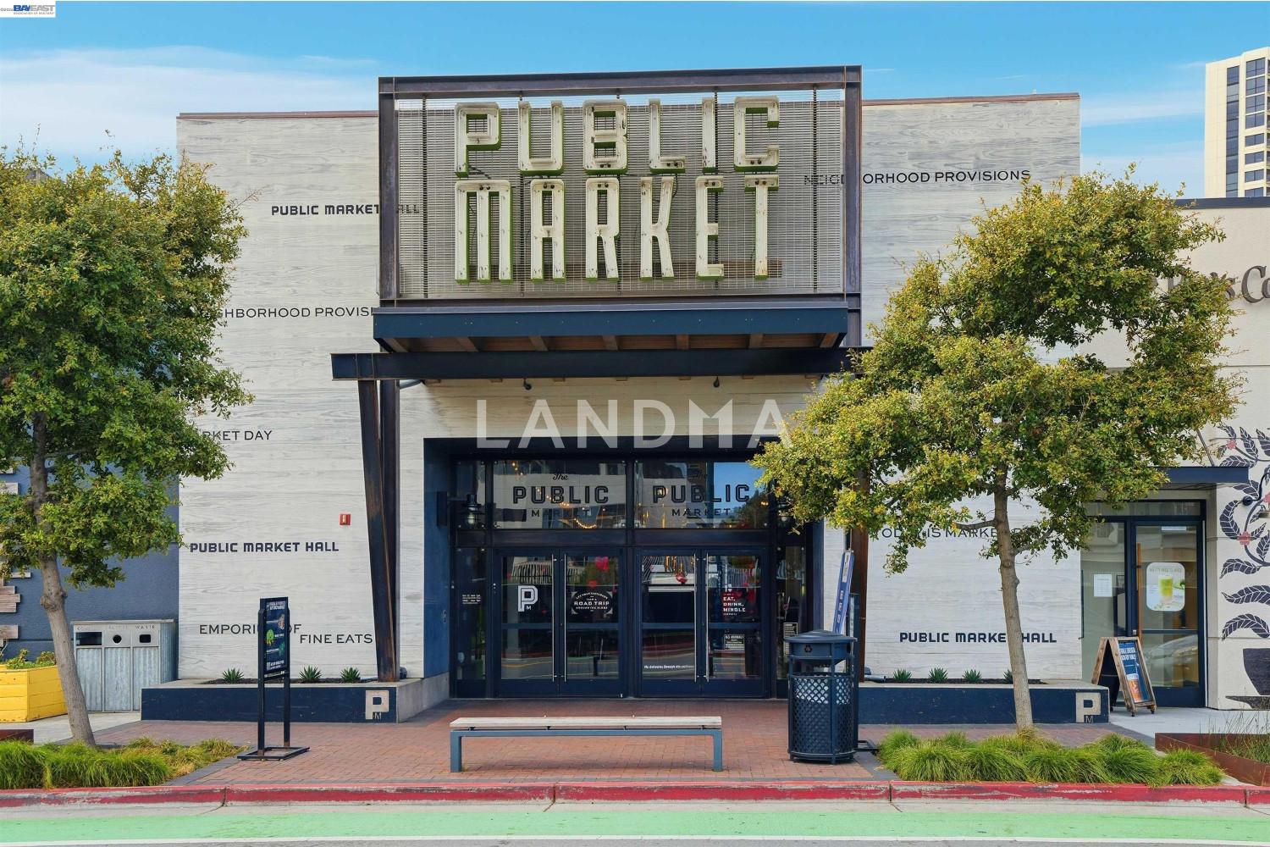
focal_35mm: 35
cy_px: 424
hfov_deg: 54.4
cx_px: 635
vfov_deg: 37.9
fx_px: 1235
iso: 250
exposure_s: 1/6400
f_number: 5.6
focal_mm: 35
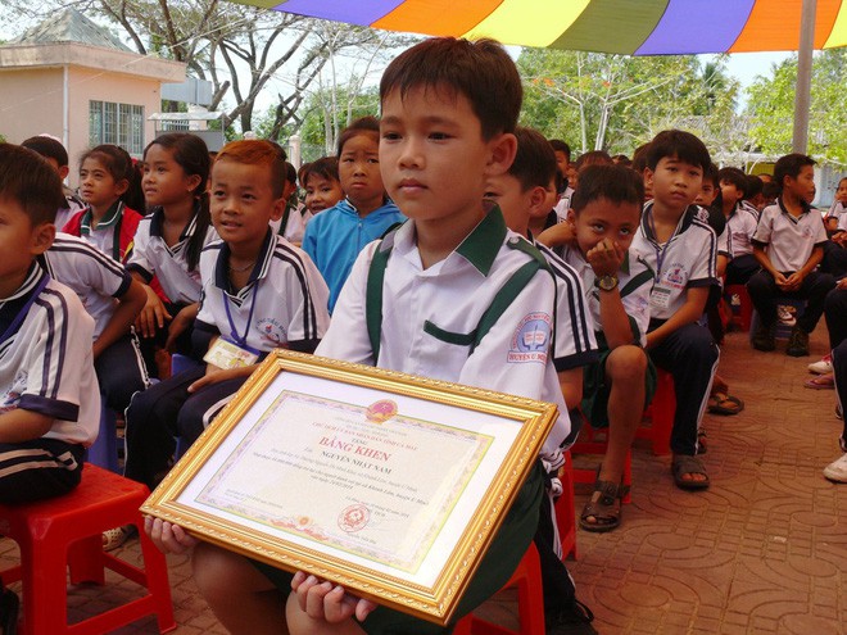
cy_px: 318
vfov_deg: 37.7
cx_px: 424
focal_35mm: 38
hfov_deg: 49.0
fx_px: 930
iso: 100
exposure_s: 1/200
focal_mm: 8.1
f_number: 5.6
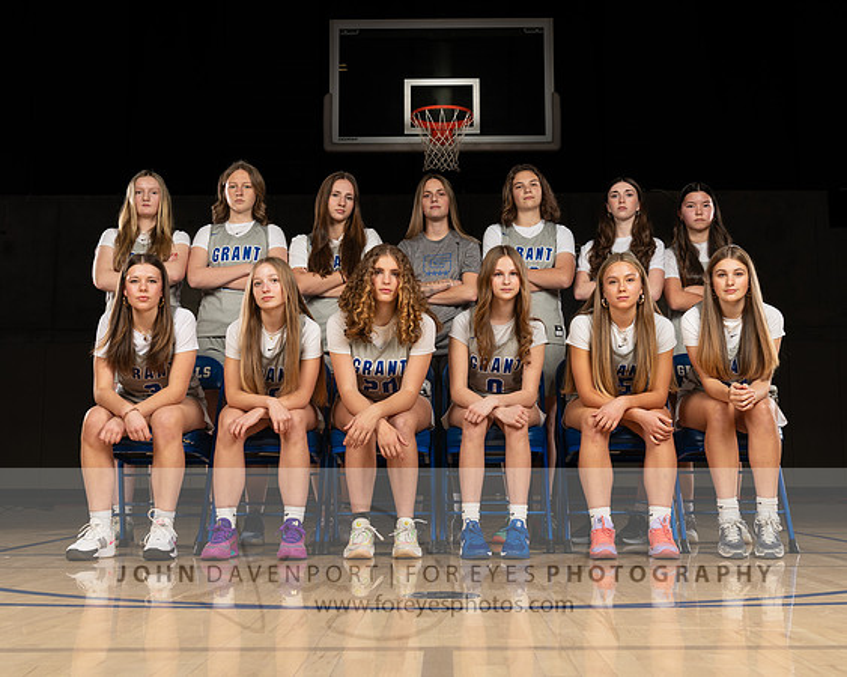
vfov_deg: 31.9
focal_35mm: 47
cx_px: 439
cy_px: 283
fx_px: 1181
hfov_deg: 39.4
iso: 64
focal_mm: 36
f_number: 8
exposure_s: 1/200
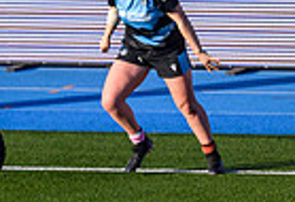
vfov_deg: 0.7
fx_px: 16970
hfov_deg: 1.0
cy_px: 208
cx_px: -125
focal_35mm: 2055
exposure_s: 1/10000
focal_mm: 400
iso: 1250
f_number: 2.8
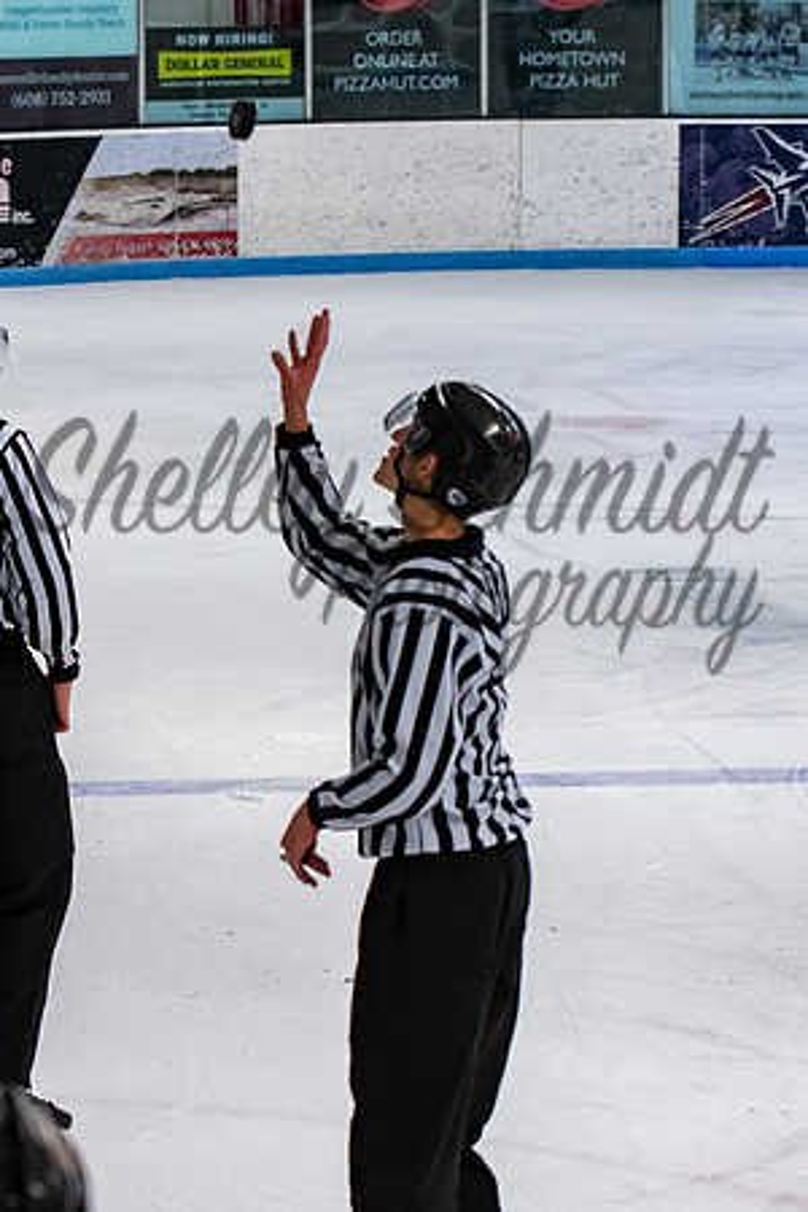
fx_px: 6357
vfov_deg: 10.9
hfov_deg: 7.3
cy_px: 558
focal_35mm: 189
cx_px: 293
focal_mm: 70
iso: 1250
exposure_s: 1/800
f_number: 3.5
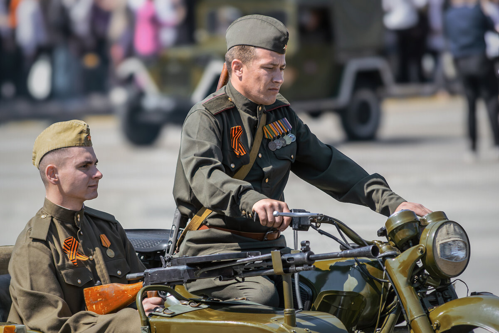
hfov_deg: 6.9
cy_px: 166
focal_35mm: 300
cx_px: 250
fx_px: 4158
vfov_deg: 4.6
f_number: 5.6
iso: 180
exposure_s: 1/500
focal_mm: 200
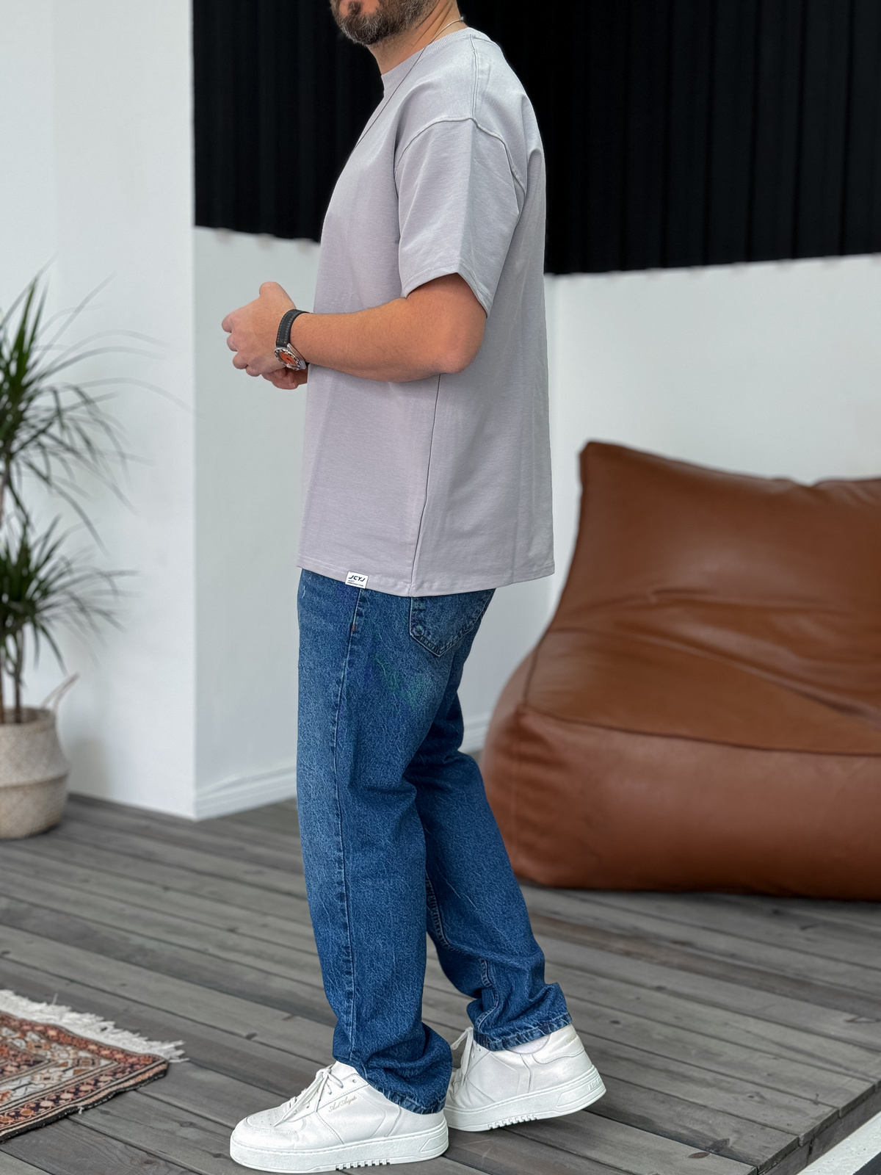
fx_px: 1629
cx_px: 440
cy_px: 588
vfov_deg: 39.7
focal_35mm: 48
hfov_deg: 30.3
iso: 100
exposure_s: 1/110
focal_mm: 6.86
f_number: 1.8
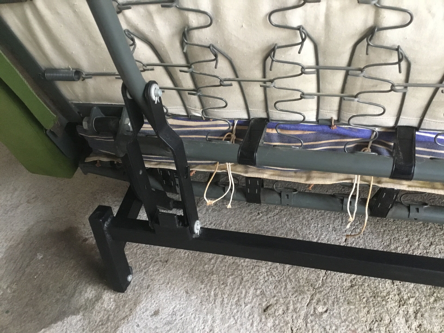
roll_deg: +9.0
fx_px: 398
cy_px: 166
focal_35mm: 31
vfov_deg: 45.4
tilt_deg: -42.0
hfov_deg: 58.4
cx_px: 222
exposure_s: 1/17
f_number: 2.4
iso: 250
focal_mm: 3.3
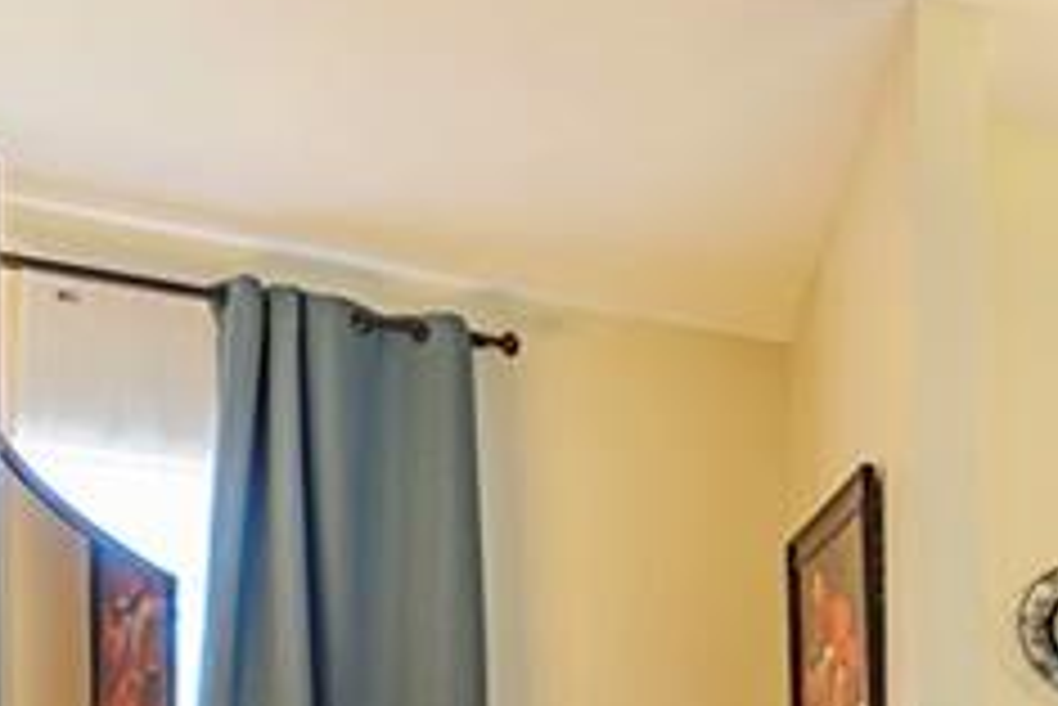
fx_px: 1794
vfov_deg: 20.0
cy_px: 978
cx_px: 2256
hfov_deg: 17.8
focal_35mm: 61
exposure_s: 1
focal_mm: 14
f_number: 9
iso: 100
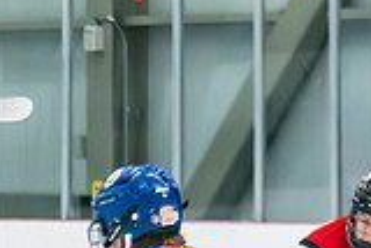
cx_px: -306
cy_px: 423
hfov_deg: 3.0
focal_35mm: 673
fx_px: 6942
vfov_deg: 2.0
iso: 1600
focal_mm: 95
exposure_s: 1/640
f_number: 2.8
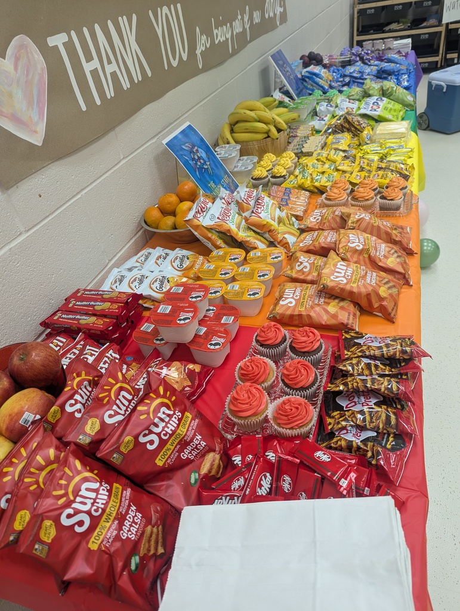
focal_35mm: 24
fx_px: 424
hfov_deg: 56.9
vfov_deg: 71.5
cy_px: 306
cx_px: 230
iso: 45
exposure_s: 1/36.5
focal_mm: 6.81
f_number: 1.85
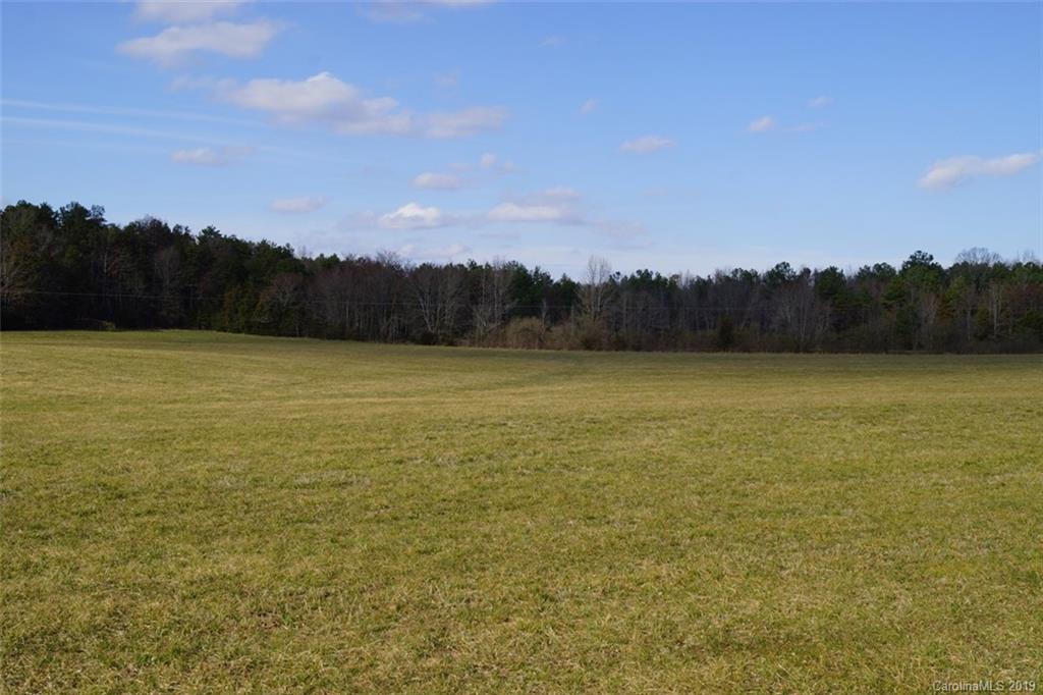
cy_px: 348
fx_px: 1216
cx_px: 522
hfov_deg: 46.4
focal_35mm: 42
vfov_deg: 31.9
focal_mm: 28
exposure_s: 1/200
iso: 100
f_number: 13
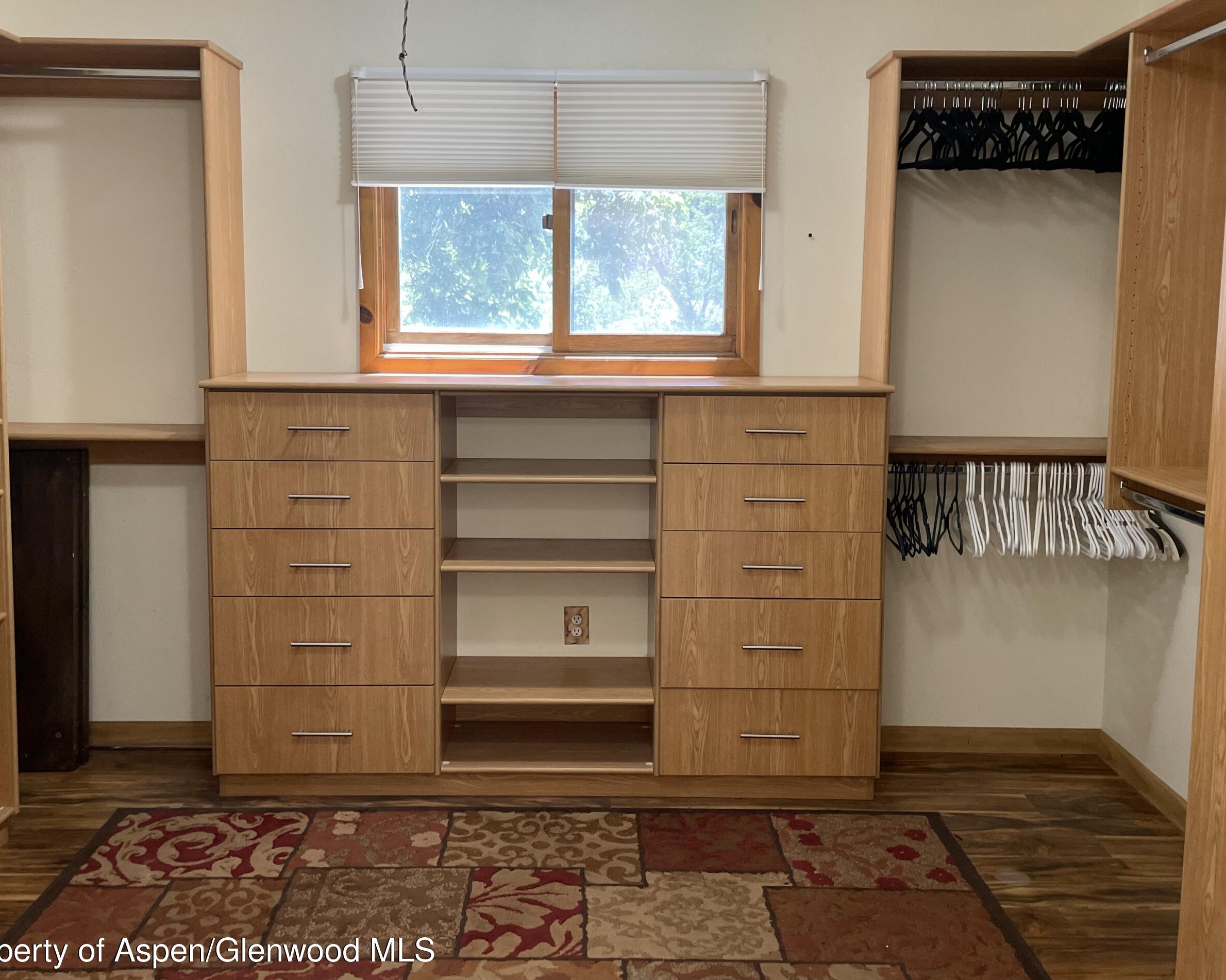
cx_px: 610
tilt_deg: -5.4
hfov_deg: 55.7
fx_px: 1161
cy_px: 424
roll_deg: -0.4
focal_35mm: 32
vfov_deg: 45.7
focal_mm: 4.2
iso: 125
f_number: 1.6
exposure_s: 1/60
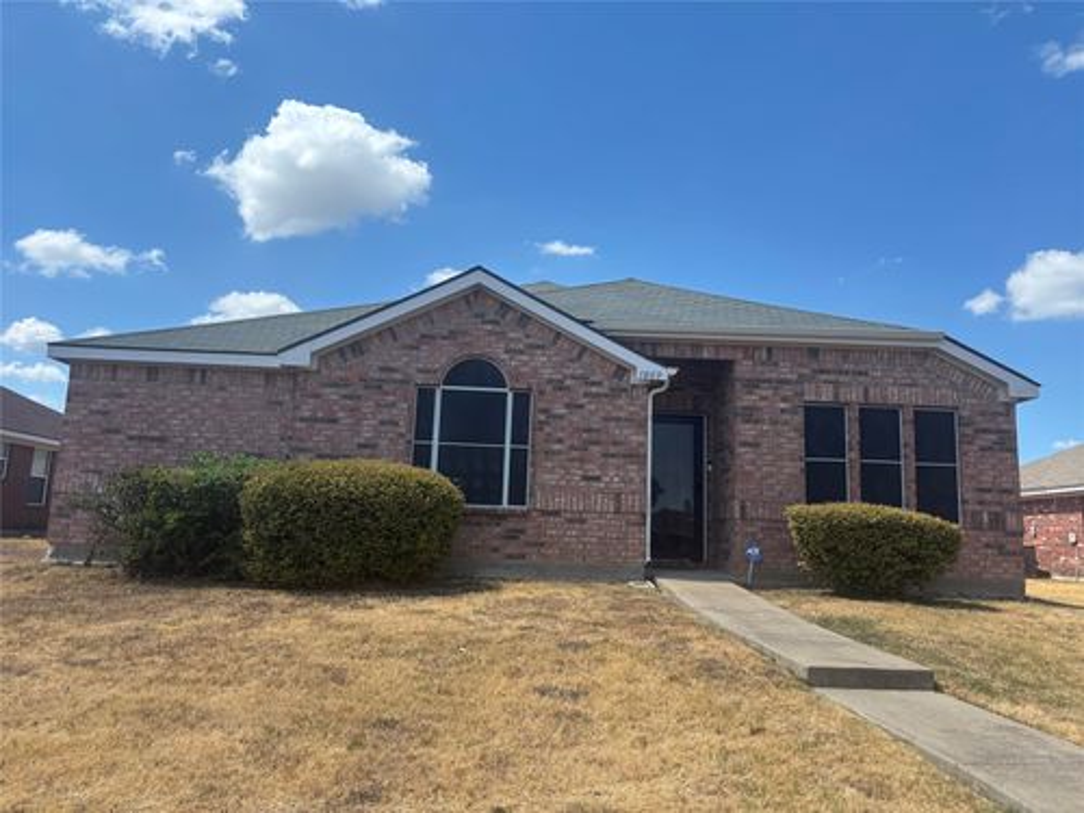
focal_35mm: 26
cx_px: 542
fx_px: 814
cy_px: 406
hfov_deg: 67.3
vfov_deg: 53.1
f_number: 1.6
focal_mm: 5.96
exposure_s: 1/3106
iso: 50
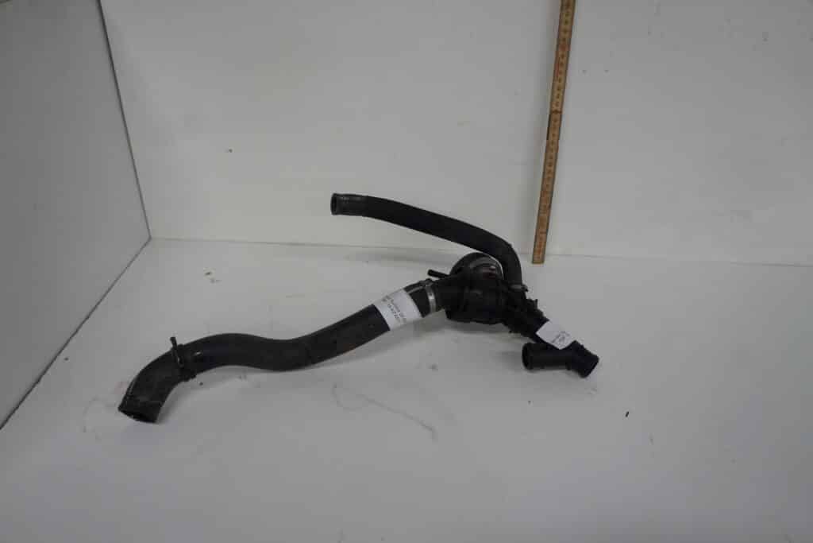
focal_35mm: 27
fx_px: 610
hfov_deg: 67.4
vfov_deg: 47.9
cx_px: 406
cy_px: 272
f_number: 5
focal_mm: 18
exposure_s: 1/20
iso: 100
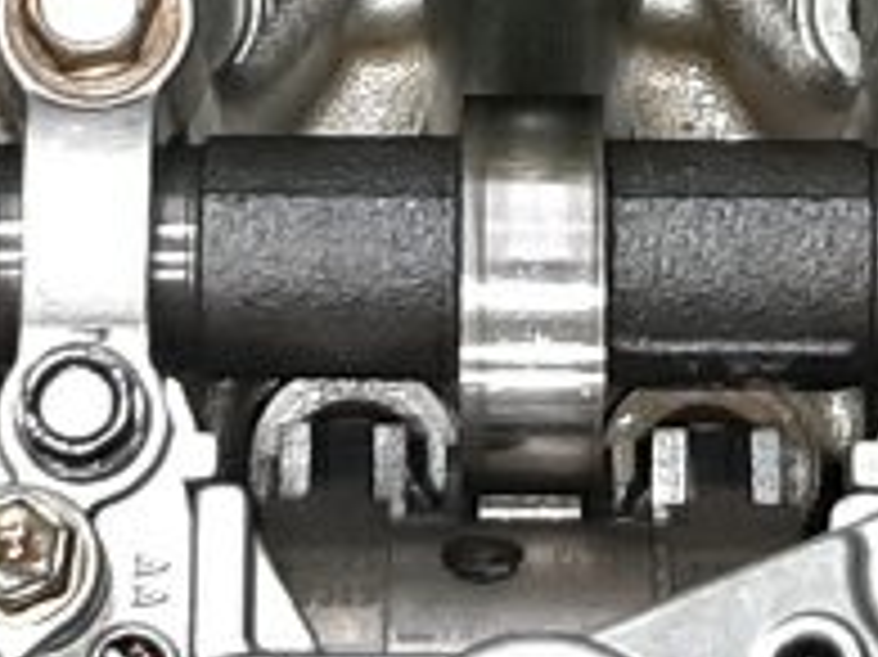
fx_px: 4867
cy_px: 184
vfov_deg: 7.7
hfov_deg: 10.3
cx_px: 113
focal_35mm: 192
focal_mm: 3.93
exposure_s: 1/50
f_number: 1.7
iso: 97
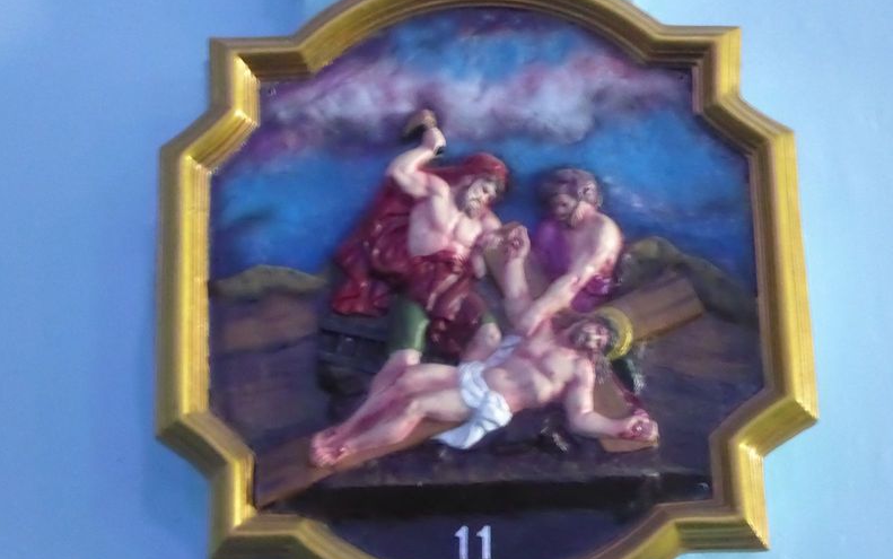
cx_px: 450
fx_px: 2556
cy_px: 296
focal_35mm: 105
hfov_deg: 19.8
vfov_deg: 12.5
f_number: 4.9
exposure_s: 1/15
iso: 2000
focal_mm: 16.1
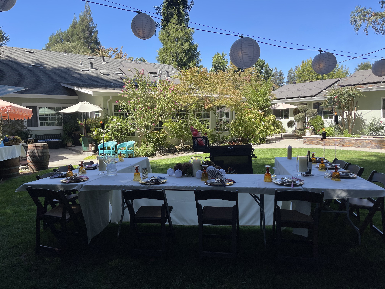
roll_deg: +1.8
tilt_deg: -5.5
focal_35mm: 25
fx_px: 278
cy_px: 144
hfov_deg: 69.4
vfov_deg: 54.9
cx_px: 192
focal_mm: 5.1
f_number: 1.6
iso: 32
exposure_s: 1/1078
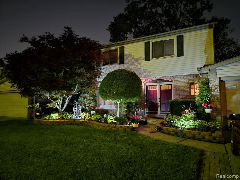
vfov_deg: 58.9
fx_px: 159
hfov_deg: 73.9
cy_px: 90
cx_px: 120
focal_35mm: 23
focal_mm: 5.4
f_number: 1.8
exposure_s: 1/8
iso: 3200
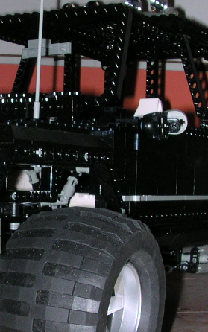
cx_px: 7
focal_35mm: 90
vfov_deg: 22.9
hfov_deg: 14.3
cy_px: 231
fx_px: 816
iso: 100
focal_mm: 5.6
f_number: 4.5
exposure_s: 1/60
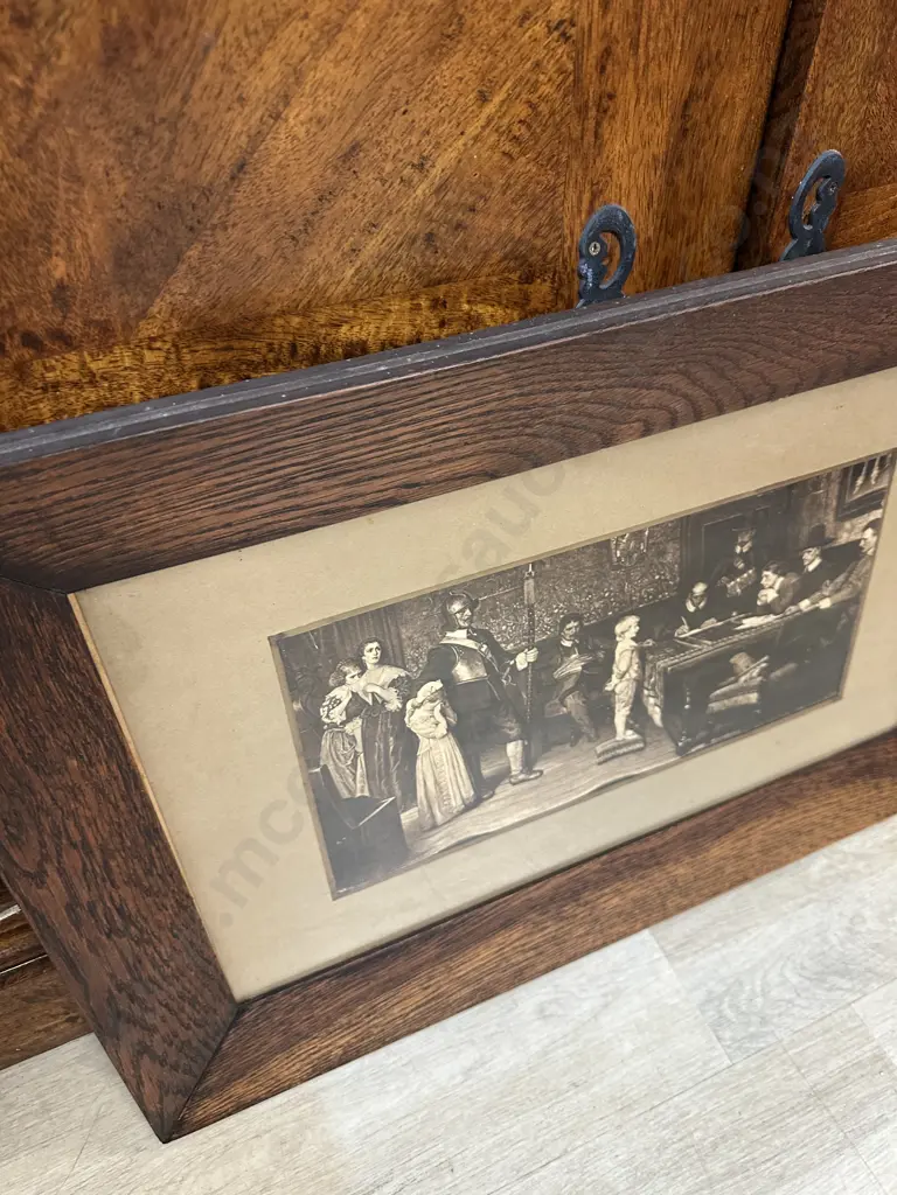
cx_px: 448
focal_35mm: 24
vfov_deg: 71.6
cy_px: 598
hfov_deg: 56.8
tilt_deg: -45.3
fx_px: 829
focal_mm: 6.86
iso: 400
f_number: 1.78
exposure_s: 1/50
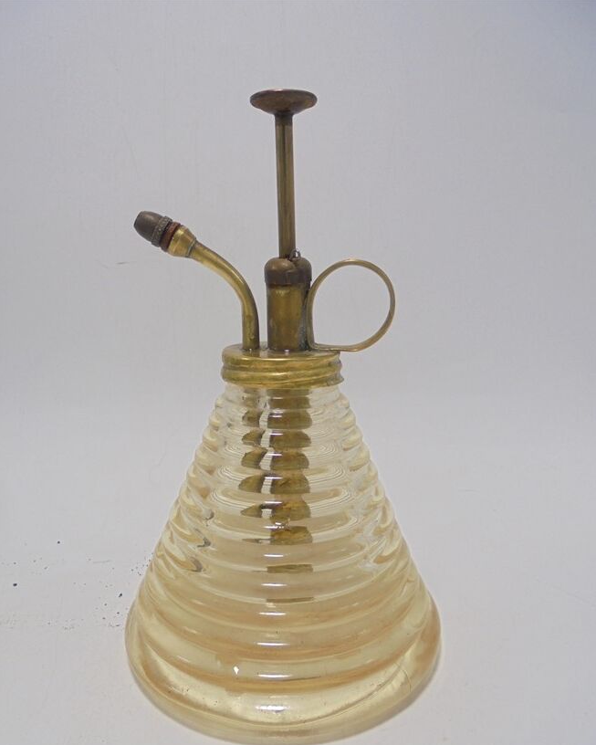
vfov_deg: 62.1
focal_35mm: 28
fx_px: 617
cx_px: 292
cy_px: 409
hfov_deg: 51.5
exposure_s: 1/100
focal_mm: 4.6
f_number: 3.5
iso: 100
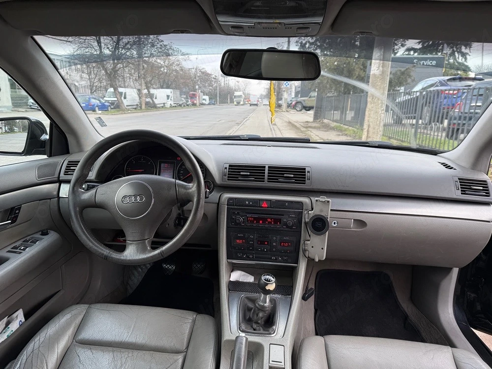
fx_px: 341
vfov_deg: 56.8
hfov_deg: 71.6
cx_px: 246
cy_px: 184
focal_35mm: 24
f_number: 1.78
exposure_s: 1/228
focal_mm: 6.76
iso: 64
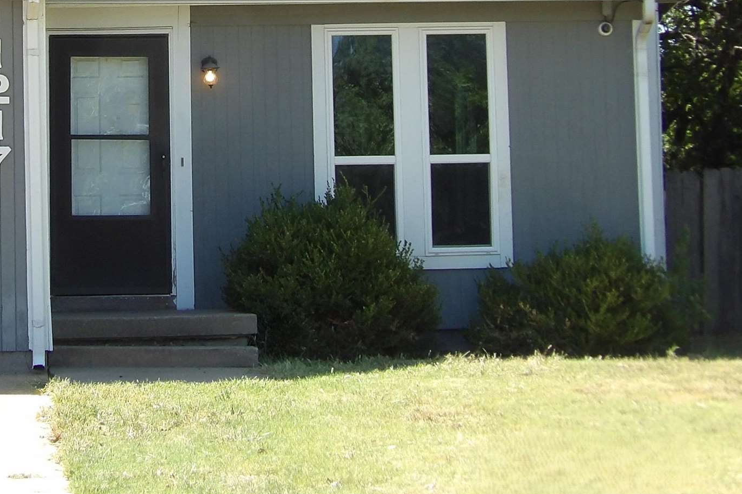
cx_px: 121
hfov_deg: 16.4
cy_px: -20
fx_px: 2555
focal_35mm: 124
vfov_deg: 10.9
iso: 100
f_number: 3.9
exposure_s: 1/279
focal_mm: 9.5
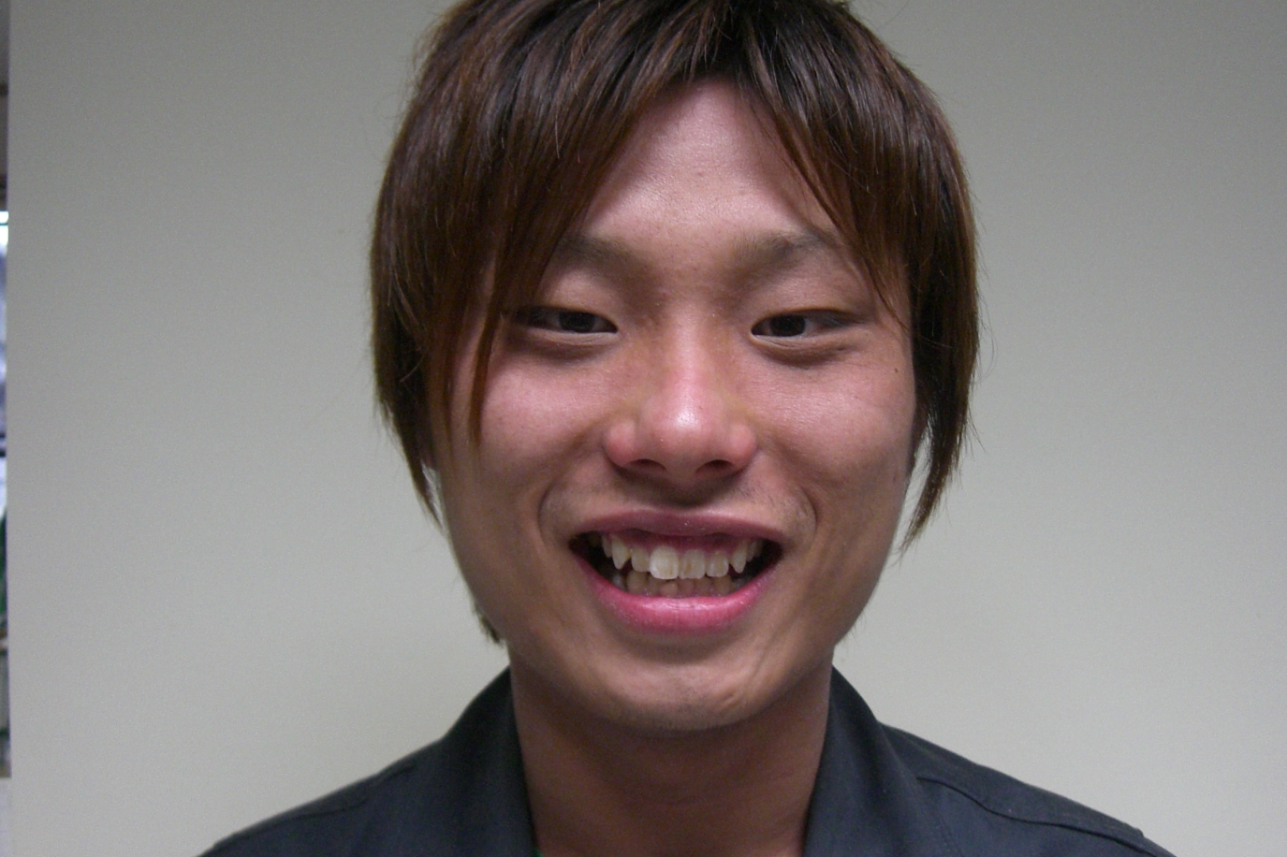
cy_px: 397
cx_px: 651
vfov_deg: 29.2
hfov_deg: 42.8
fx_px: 1644
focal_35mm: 46
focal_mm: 6.2
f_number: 2.7
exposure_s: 1/60
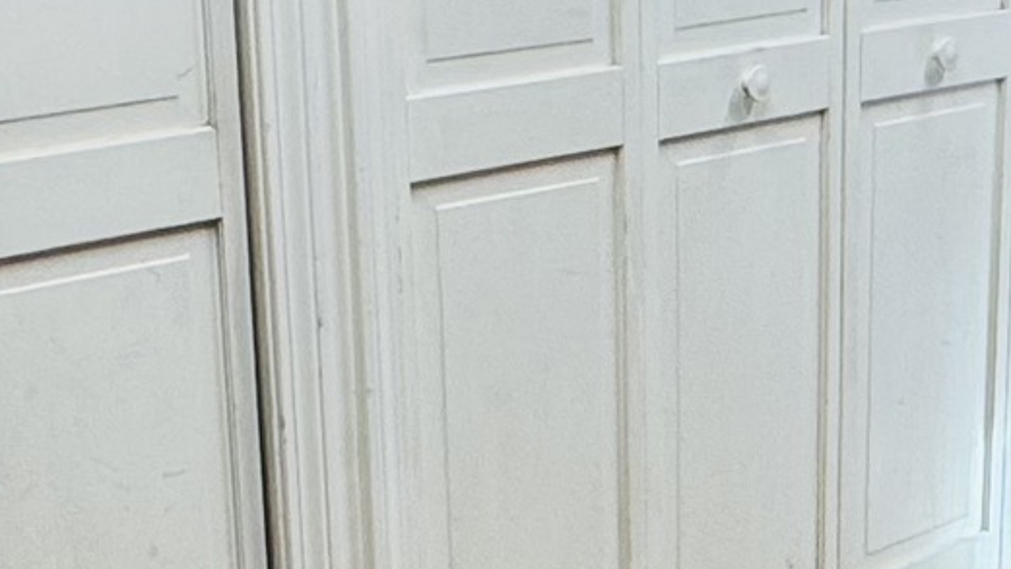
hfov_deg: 23.6
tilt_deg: -19.1
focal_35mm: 90
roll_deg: -0.1
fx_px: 2413
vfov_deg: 13.3
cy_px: 520
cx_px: 664
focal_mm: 2.22
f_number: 2.2
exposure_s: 1/120
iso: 160
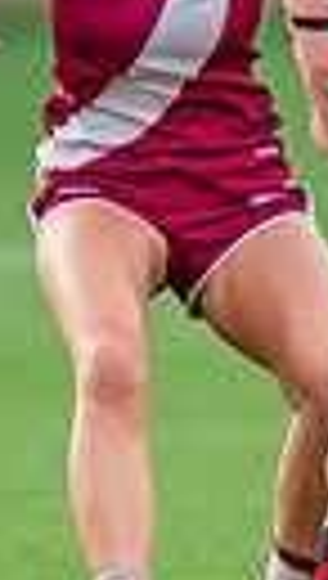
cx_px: 205
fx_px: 42419
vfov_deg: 0.8
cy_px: 120
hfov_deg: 0.4
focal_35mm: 2756
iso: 1100
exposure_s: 1/800
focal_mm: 420
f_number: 4
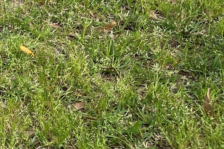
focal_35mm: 103
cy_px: -162
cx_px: -188
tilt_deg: -11.0
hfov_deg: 16.4
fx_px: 640
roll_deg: +0.5
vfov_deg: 11.7
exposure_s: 1/1086
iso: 50
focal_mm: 5.1
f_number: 1.6
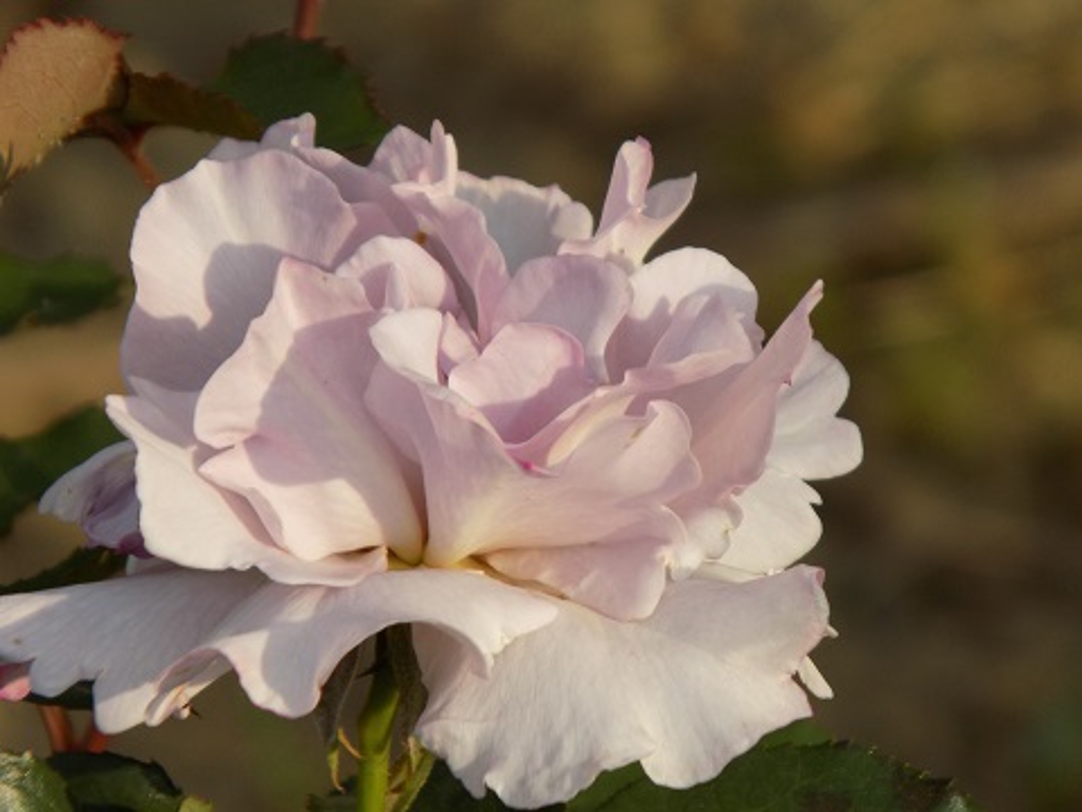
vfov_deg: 2.4
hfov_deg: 3.1
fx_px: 19692
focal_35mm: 630
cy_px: 406
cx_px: 541
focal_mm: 112
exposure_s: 1/200
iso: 80
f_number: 5.9
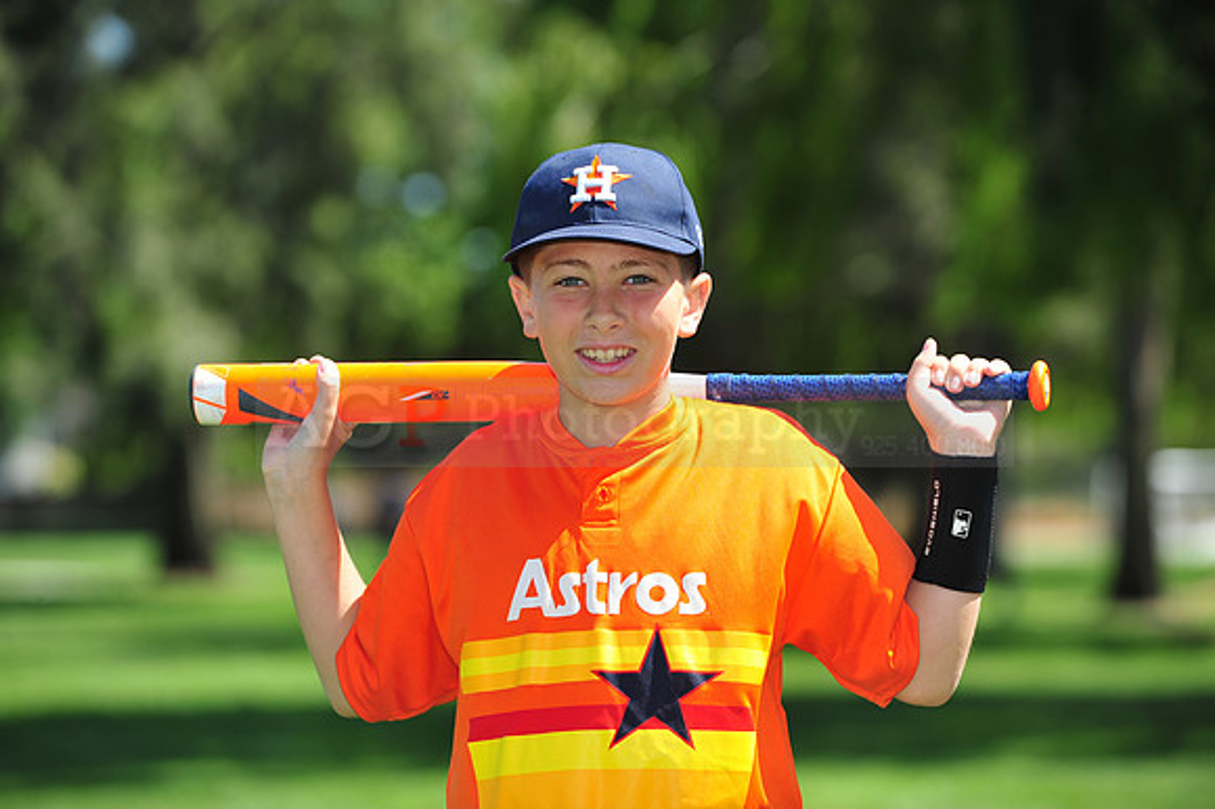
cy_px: 404
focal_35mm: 155
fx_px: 5228
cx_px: 608
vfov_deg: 8.8
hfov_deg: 13.3
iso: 200
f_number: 4.5
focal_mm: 155
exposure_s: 1/1000
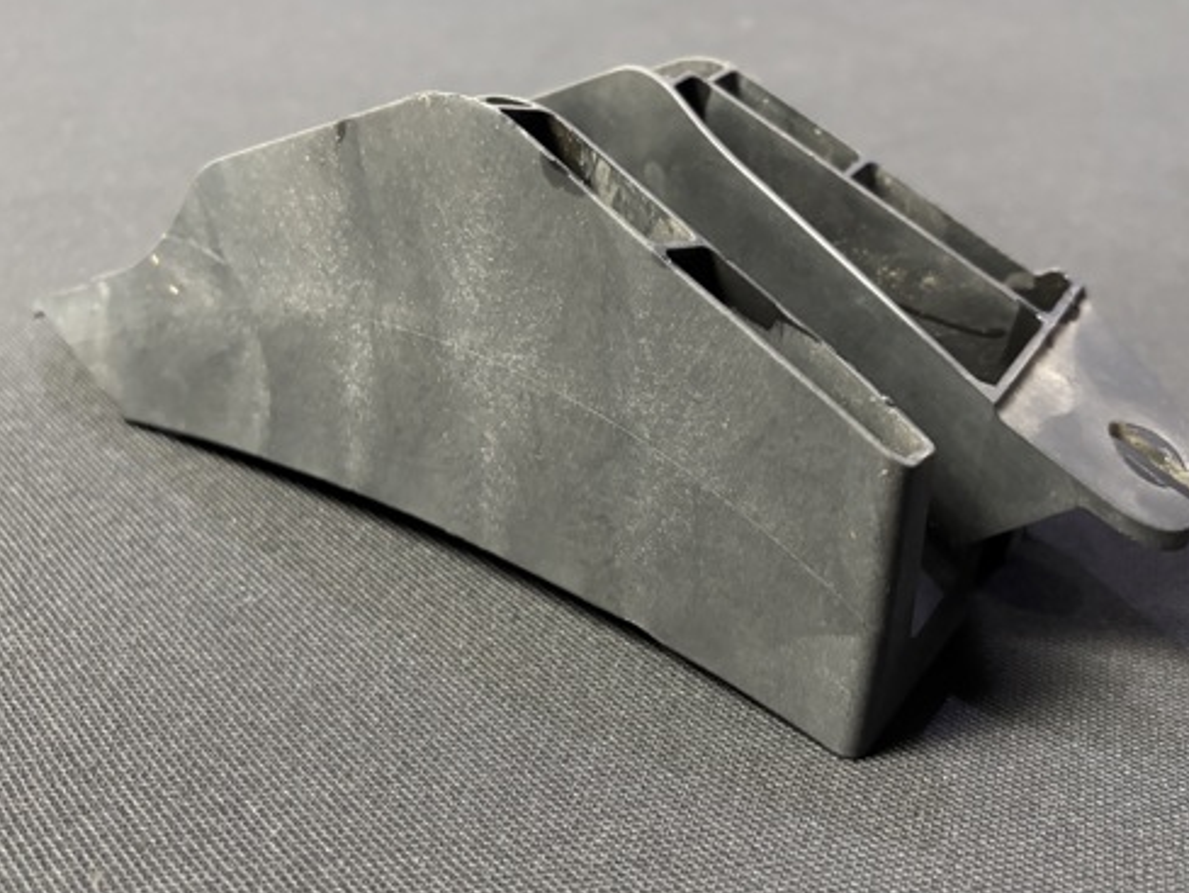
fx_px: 1168
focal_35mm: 34
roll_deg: +1.5
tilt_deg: -30.9
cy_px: 384
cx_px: 613
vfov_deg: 41.7
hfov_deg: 53.9
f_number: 1.6
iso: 500
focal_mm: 5.96
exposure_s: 1/33
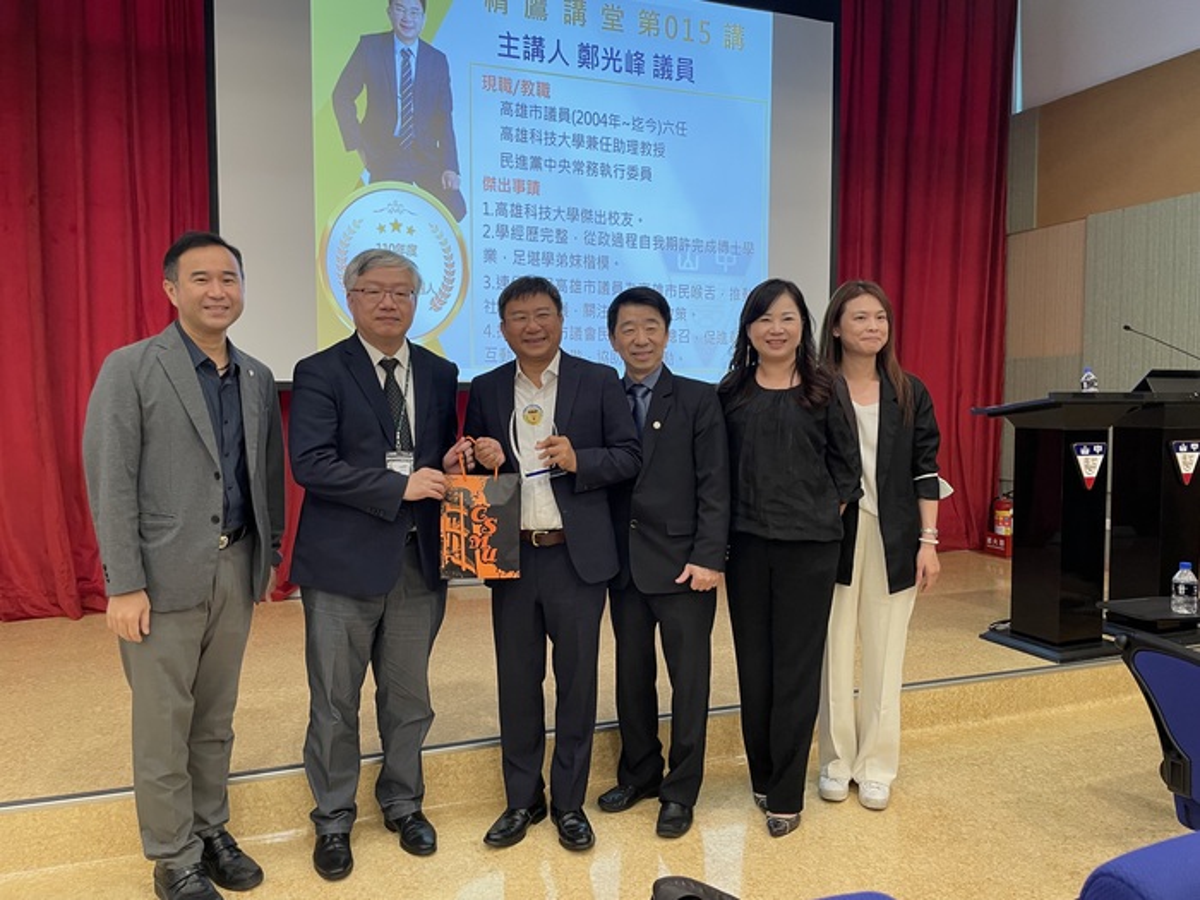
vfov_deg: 53.1
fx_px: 901
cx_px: 600
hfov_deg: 67.3
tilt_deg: -2.4
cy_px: 450
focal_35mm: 26
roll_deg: +0.1
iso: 100
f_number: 1.6
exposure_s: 1/60
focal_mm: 4.2
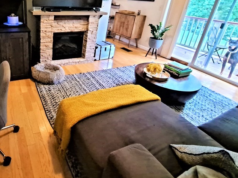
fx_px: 144
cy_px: 53
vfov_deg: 61.2
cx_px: 63
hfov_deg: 74.1
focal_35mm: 21
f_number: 2.2
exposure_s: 1/24
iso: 500
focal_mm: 1.74
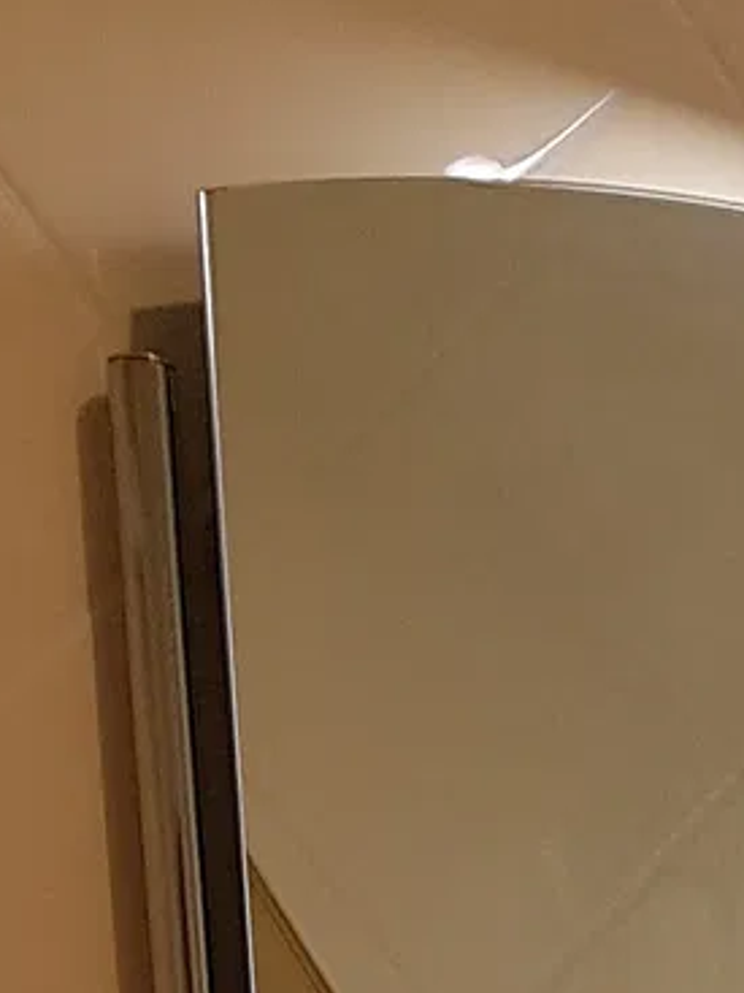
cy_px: 2875
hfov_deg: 8.6
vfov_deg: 10.1
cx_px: 2013
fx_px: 4330
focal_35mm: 151
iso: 50
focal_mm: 4.2
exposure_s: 1/105
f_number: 1.7
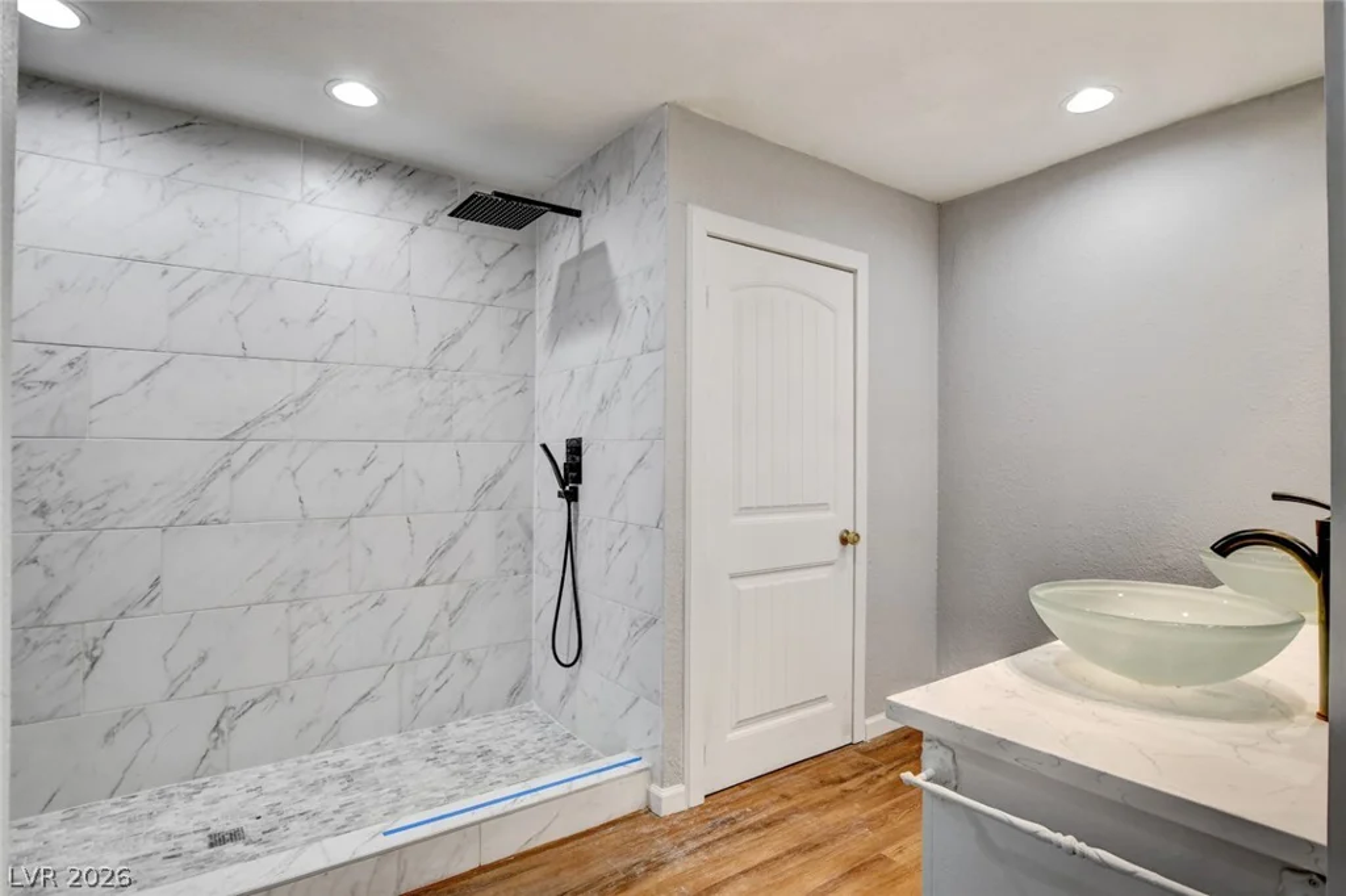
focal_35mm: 17
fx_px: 635
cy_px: 448
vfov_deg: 70.4
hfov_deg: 93.3
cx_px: 673
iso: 640
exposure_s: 1/6
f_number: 9
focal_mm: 11.5
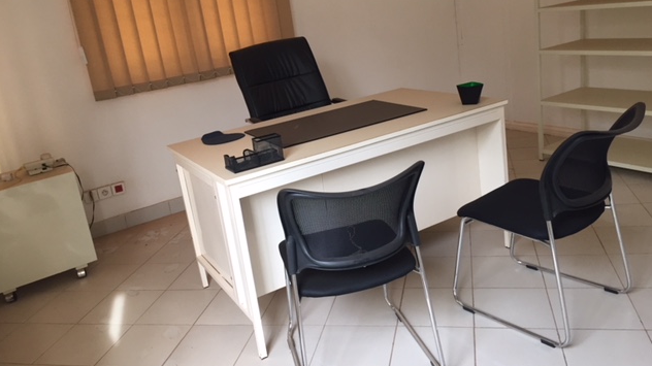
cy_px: 151
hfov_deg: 61.0
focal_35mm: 32
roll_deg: +7.4
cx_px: 326
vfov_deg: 36.5
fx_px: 553
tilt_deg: -15.4
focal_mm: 4.15
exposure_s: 1/33
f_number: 2.2
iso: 64
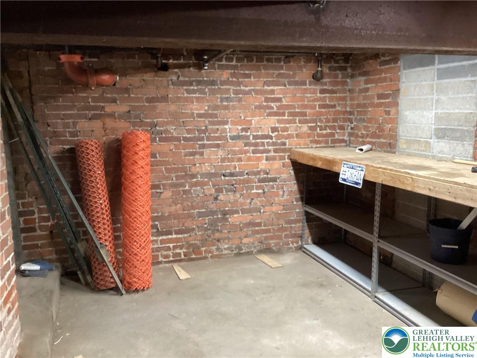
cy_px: 179
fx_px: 427
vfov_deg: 45.4
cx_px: 238
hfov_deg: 58.4
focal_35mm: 31
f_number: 2.4
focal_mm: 3.3
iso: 320
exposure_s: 1/30
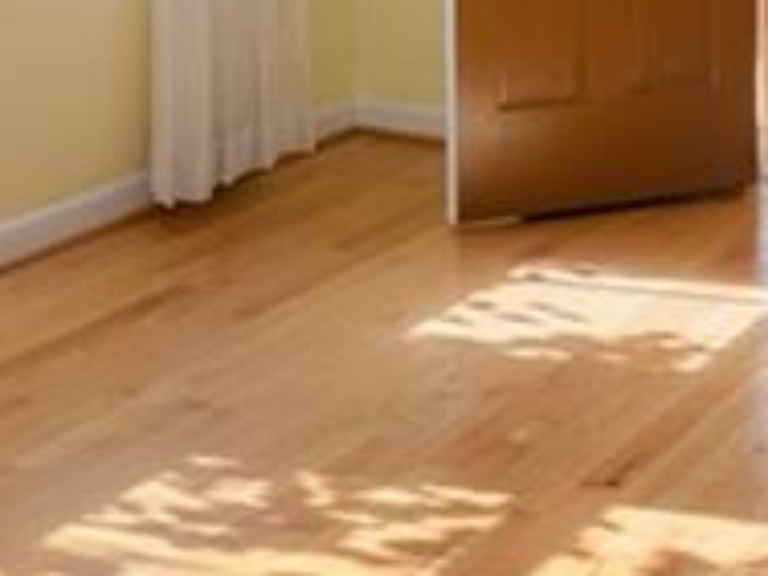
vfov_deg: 15.4
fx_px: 1975
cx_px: 245
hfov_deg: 21.9
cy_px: -276
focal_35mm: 89
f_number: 8
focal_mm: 17
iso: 320
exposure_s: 1/60
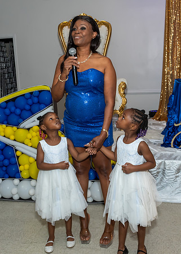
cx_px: 87
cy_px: 121
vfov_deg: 45.7
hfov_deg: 33.5
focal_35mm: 42
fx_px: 301
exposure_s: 1/250
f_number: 6.3
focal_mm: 17
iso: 500
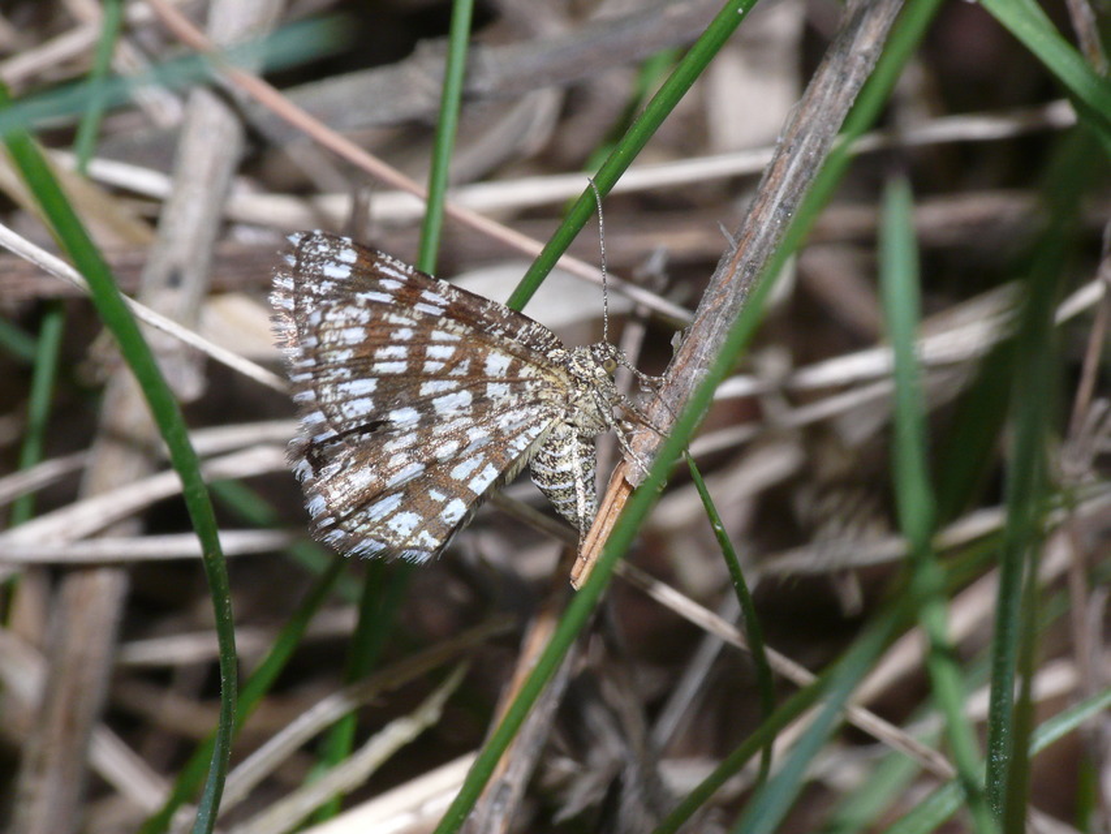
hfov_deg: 9.6
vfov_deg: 7.2
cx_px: 556
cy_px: 417
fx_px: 6612
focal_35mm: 206
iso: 200
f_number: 11
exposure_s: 1/125
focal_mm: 43.6
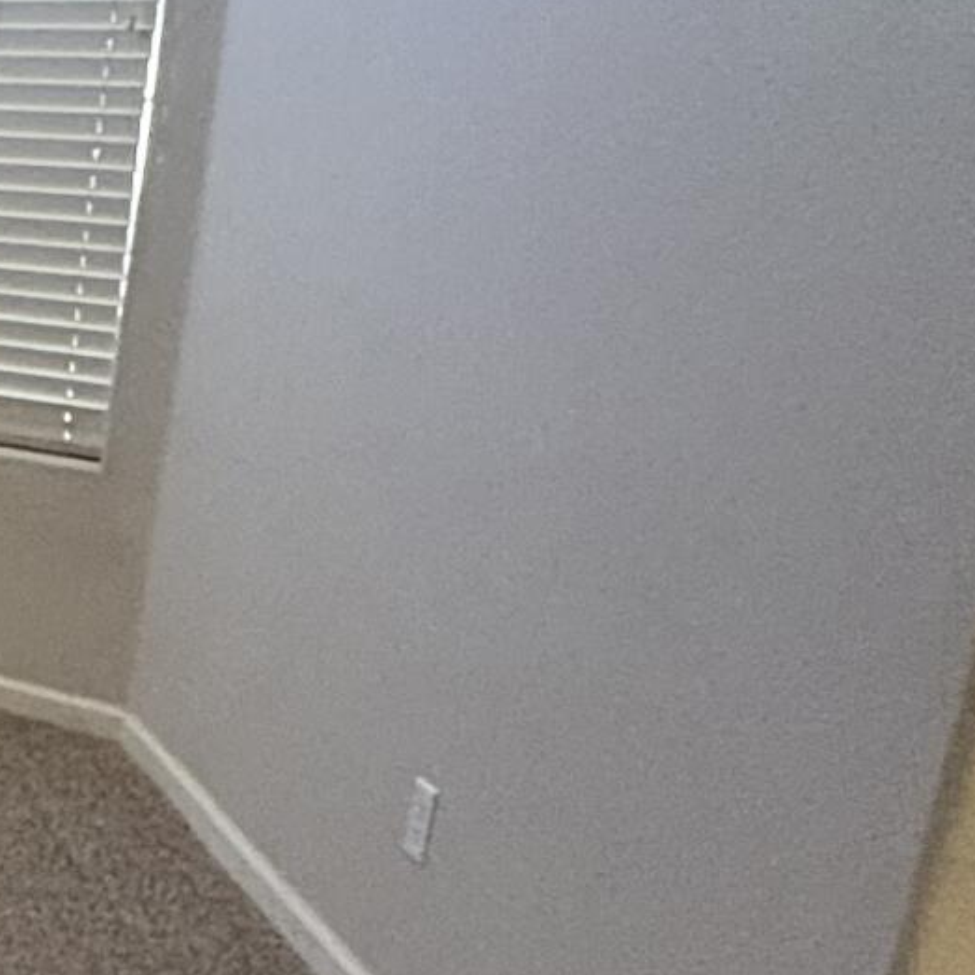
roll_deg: -2.8
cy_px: 822
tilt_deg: -20.3
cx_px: -630
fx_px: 2263
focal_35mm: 71
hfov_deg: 19.8
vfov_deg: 23.8
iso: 800
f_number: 2.2
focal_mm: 2.22
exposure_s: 1/60
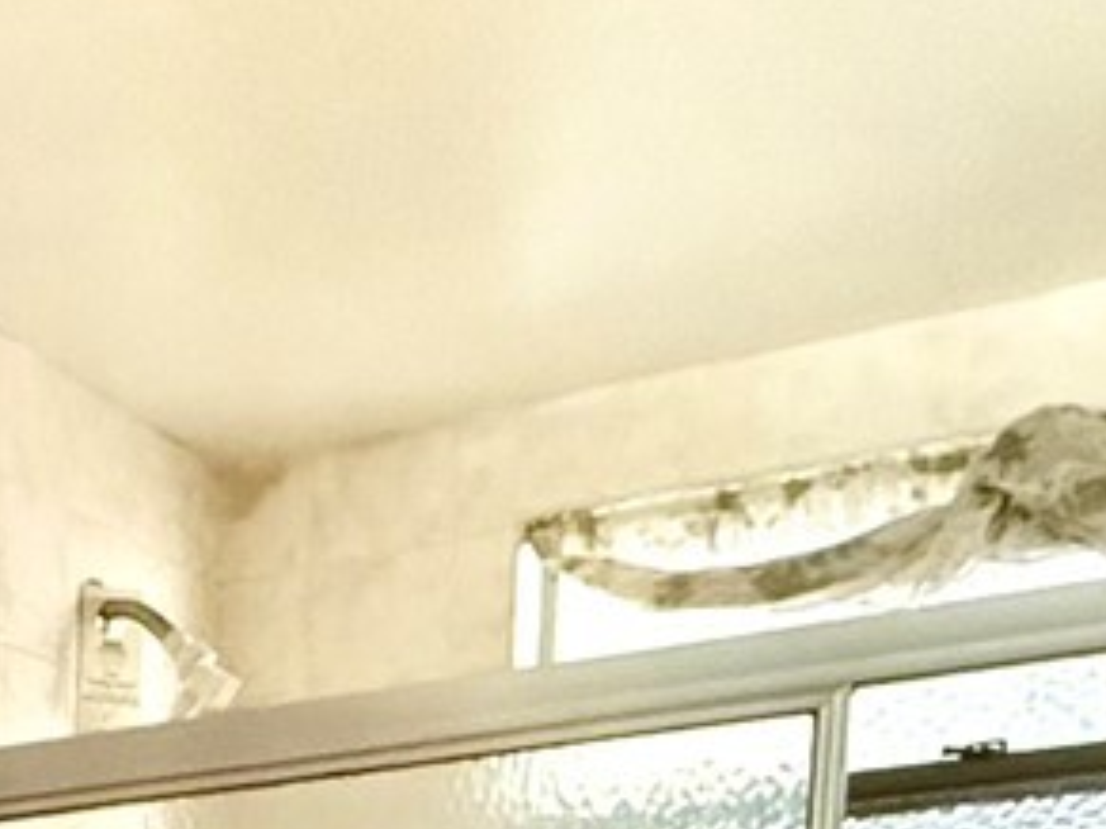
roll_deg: +1.5
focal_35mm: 77
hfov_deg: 21.6
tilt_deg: -8.5
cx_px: -502
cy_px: 1650
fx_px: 2459
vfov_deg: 15.4
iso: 1250
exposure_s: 1/60
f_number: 2.2
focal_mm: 2.22
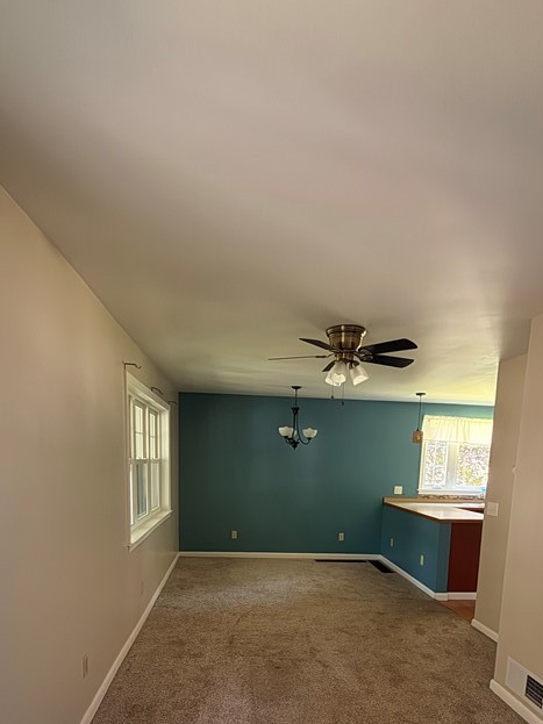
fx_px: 481
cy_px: 532
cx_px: 270
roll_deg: -0.8
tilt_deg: -8.5
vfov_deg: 69.6
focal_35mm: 23
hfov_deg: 58.9
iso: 640
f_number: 2.2
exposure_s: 1/40
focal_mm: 2.22
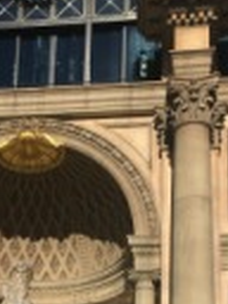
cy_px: 328
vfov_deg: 22.3
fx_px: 729
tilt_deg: +16.1
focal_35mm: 83
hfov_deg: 17.4
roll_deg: -3.5
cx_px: 2
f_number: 2.2
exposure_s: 1/2653
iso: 25
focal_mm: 4.15
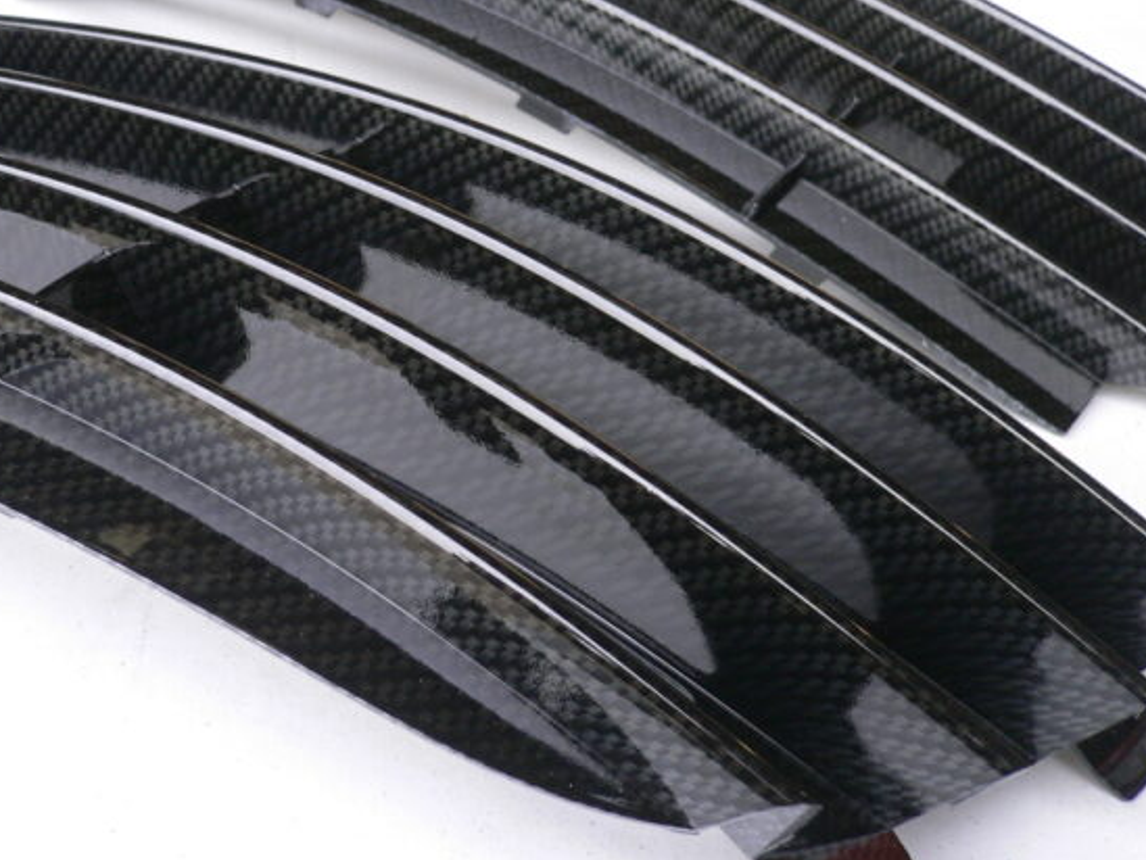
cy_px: 340
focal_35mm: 51
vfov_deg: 28.5
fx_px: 1689
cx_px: 436
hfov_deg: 37.3
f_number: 2.8
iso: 100
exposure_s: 1/40
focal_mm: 5.8
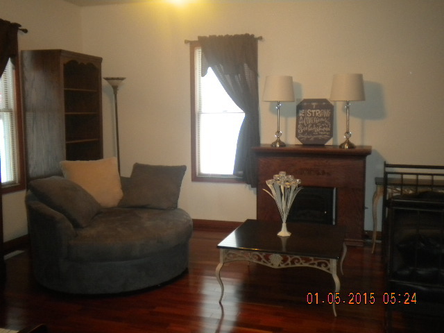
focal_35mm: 35
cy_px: 166
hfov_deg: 52.6
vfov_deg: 40.7
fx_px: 449
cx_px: 222
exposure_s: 1/30
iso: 400
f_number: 3.1
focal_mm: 6.3
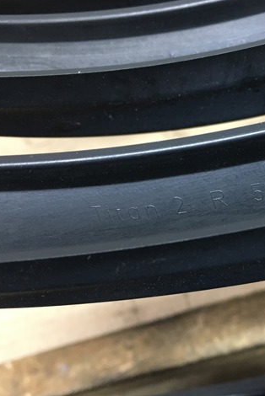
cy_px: 195
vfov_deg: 47.4
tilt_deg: -55.8
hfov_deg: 31.6
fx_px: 452
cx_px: 224
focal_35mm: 41
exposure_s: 1/33
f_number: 2.2
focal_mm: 4.15
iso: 250
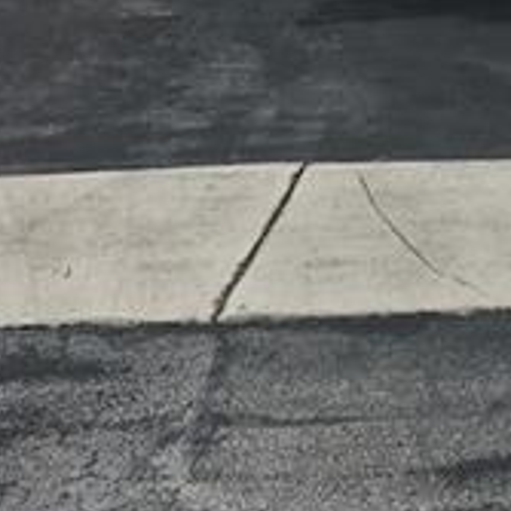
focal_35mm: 118
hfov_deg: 14.4
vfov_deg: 14.4
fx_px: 1971
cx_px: 563
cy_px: -61
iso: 25
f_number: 2.2
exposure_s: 1/1374
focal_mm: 4.15
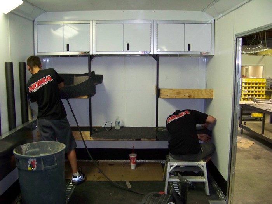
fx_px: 283
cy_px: 102
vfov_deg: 39.7
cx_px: 136
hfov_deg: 51.4
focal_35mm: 36
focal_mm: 5.85
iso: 200
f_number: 2.8
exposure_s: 1/30
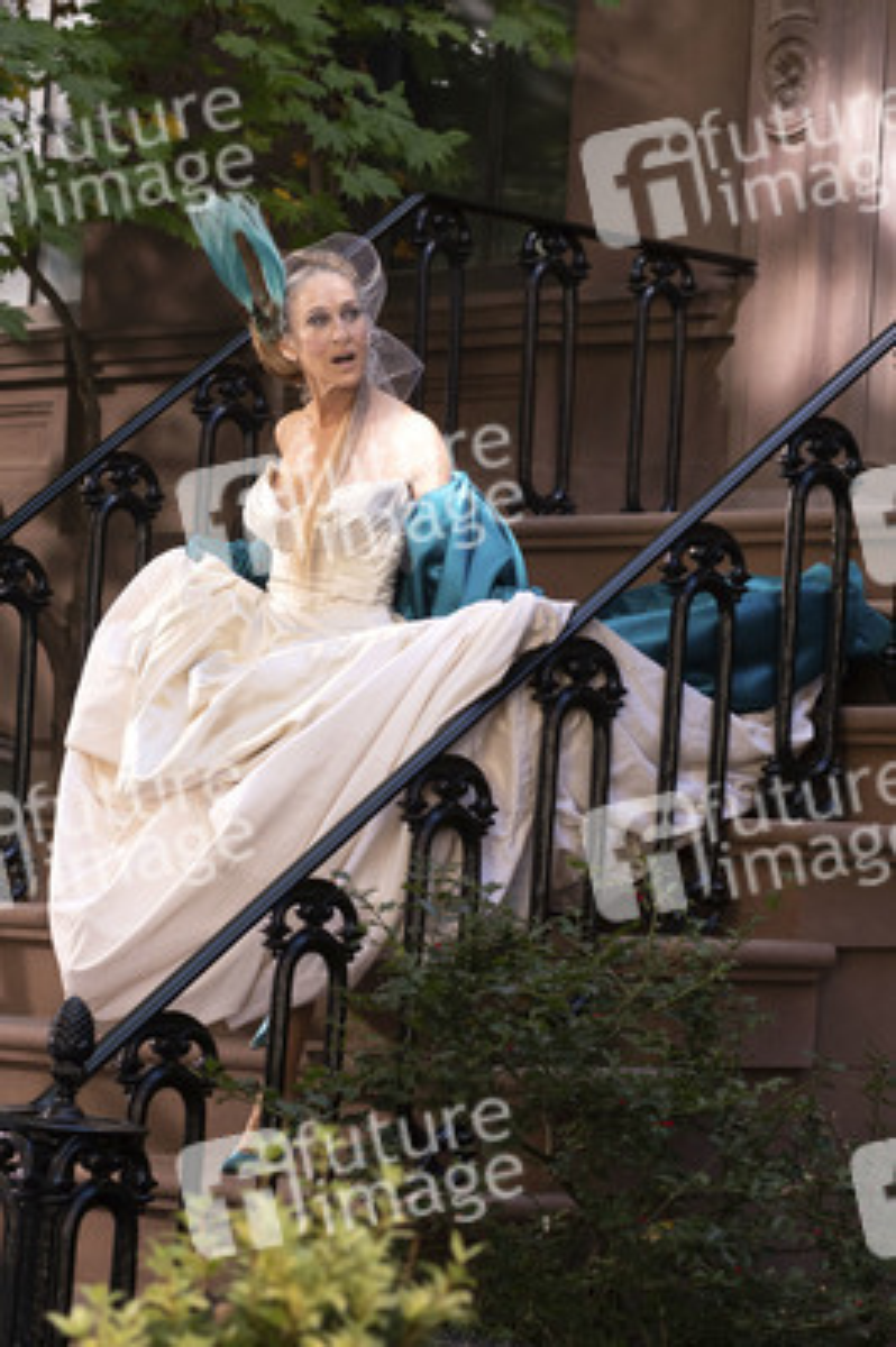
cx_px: 448
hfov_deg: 14.8
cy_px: 674
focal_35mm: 92
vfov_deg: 22.2
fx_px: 3440
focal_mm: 92
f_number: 5.6
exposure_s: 1/640
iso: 2000
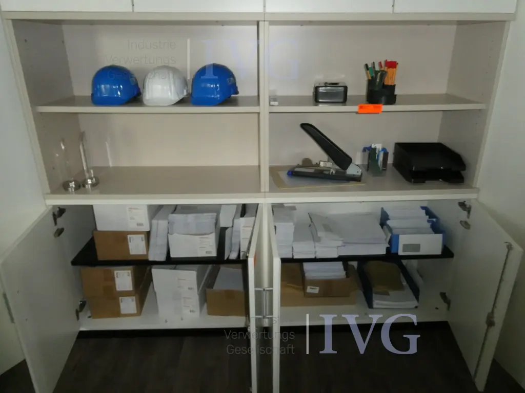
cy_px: 196
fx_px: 364
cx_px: 262
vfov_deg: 56.8
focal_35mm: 24
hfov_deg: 71.6
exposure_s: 1/60
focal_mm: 4.3
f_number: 3.3
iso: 800
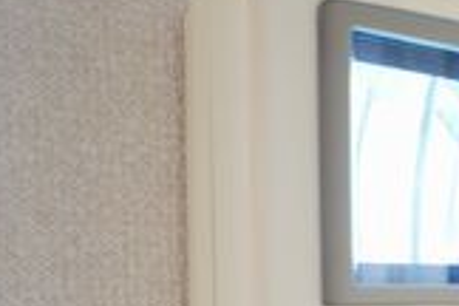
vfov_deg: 17.8
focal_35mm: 74
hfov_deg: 23.5
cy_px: 340
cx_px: 626
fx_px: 943
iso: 400
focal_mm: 16
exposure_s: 1/30
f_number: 2.8
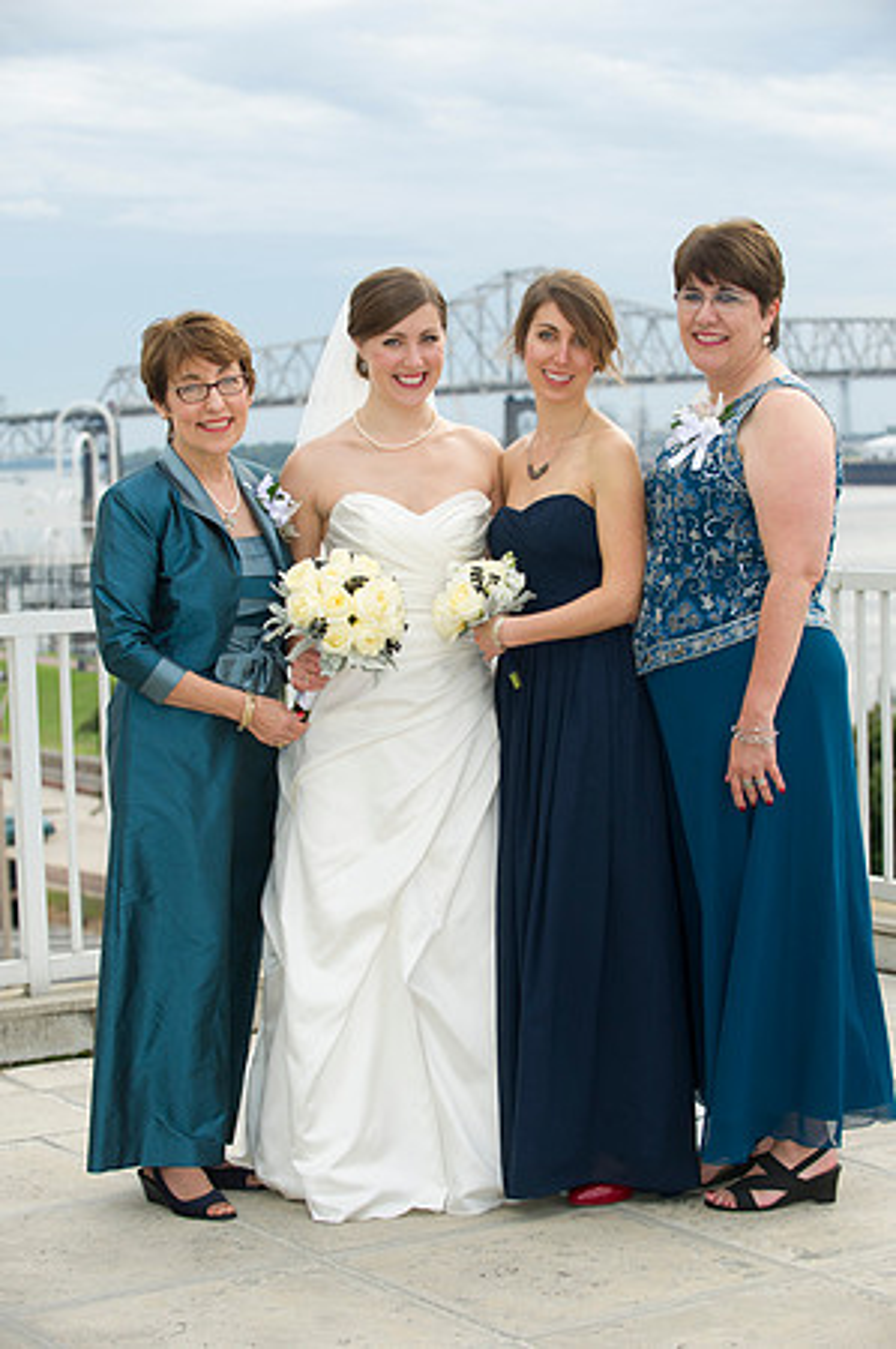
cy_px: 674
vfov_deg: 25.4
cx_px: 448
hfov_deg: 17.0
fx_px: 2993
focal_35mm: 80
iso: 200
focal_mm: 80
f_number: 4.5
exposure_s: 1/200
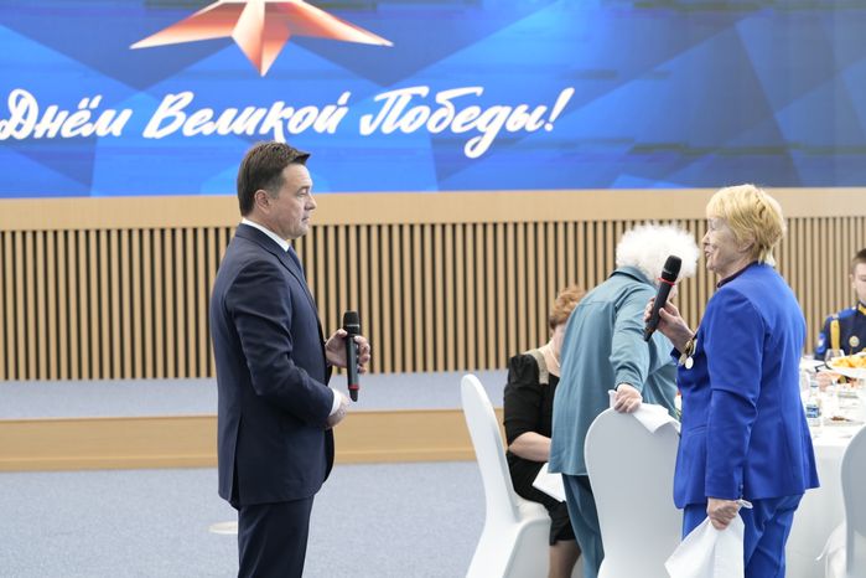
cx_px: 433
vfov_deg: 19.5
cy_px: 289
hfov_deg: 28.8
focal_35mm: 70
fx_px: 1684
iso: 1000
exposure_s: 1/60
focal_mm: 70
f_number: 4
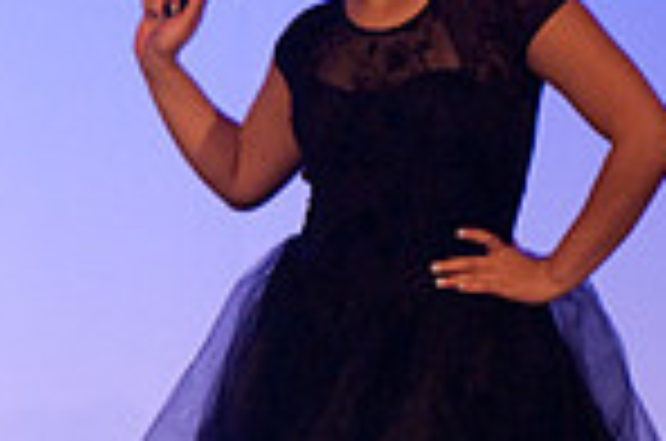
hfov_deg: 2.6
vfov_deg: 1.7
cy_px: 306
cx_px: -238
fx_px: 14491
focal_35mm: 785
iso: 3200
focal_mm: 200
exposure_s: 1/200
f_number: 2.8
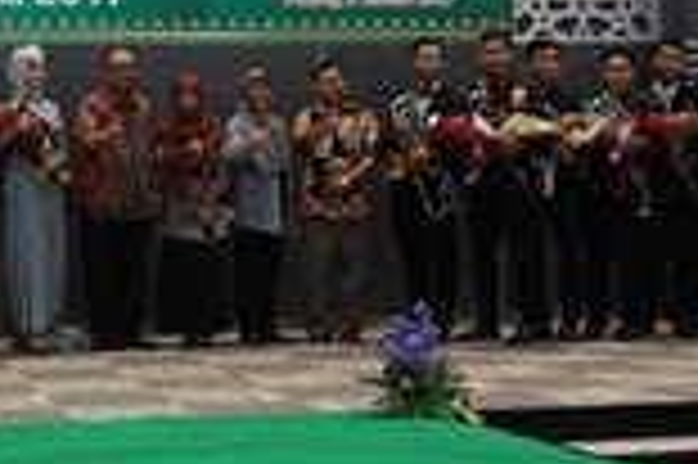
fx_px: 1597
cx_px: 54
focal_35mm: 82
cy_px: 140
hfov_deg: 23.9
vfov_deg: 16.5
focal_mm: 19
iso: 3200
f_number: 4
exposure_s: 1/125
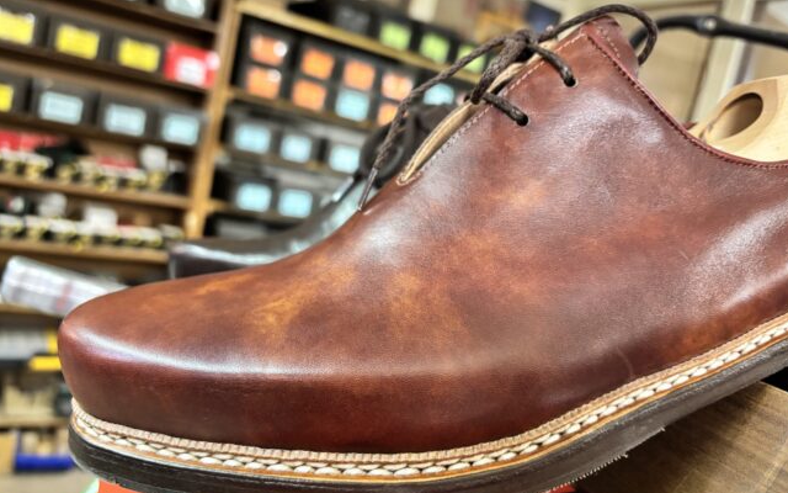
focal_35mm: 28
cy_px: 240
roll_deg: -12.1
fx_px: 601
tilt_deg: -7.4
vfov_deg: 44.5
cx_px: 398
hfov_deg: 66.5
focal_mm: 5.96
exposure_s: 1/50
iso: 500
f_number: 1.6
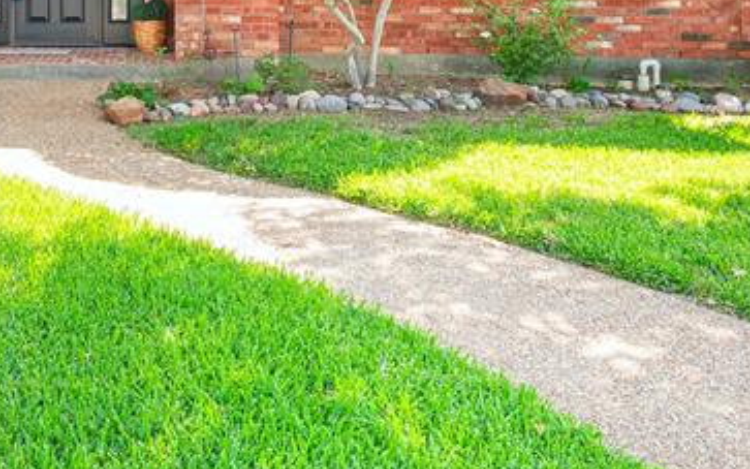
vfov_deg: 26.0
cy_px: -38
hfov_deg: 40.2
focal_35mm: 46
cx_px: 74
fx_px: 940
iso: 100
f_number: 7.1
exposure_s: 1/30
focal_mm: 16
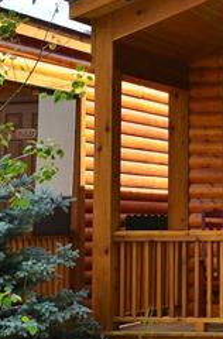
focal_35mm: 125
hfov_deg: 10.6
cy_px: 112
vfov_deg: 16.4
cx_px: 312
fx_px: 1172
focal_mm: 26
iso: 200
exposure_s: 1/320
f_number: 9
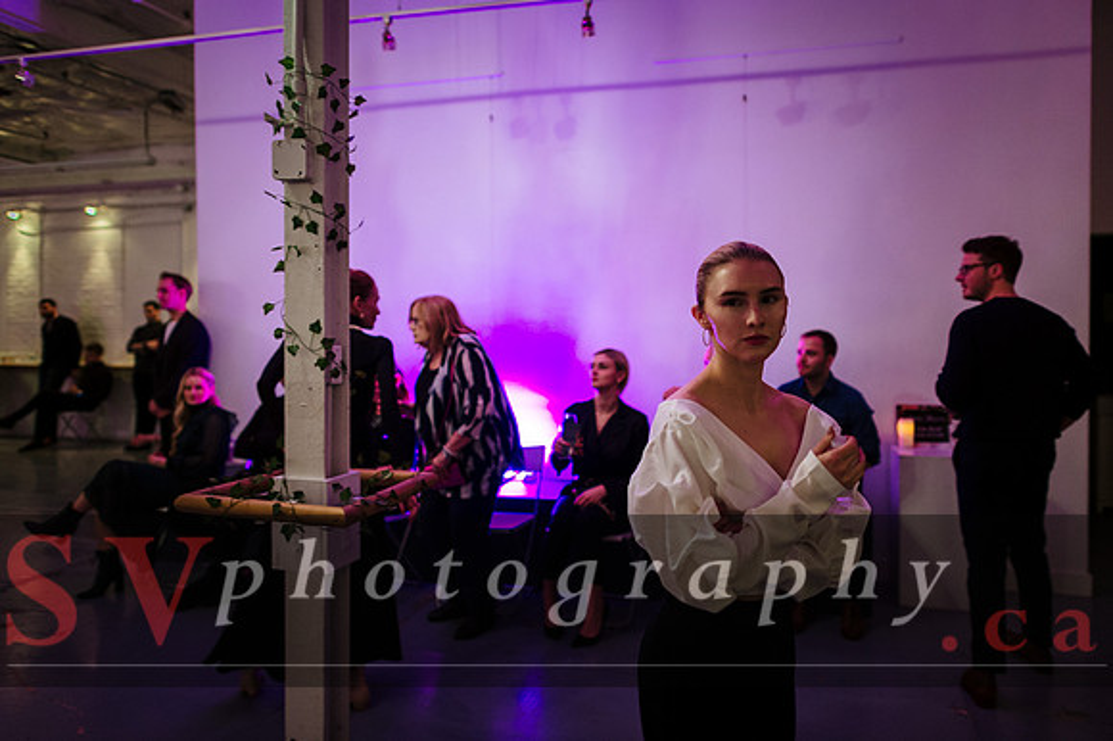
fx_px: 792
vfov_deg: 50.1
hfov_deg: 70.1
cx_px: 591
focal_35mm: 26
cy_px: 350
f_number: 1.4
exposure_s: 1/160
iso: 1250
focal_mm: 24
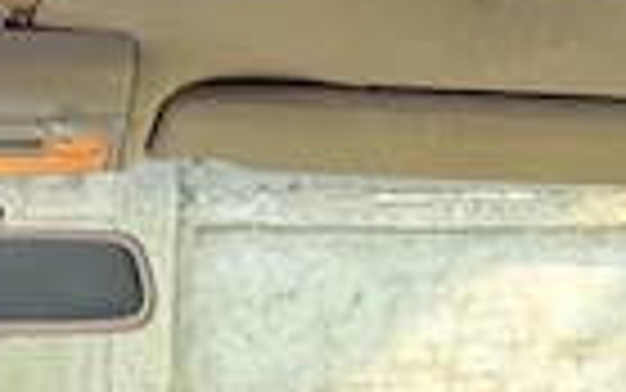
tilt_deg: -13.4
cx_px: -18
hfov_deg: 14.1
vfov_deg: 8.4
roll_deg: -0.1
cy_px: 870
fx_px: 2492
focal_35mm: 146
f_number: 1.78
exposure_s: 1/121
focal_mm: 6.76
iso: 160
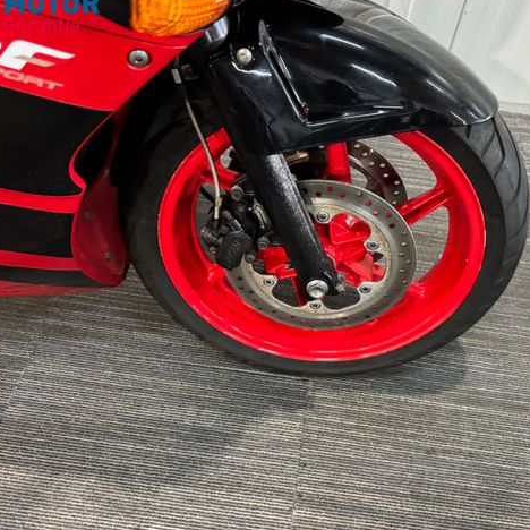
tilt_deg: -61.6
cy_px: 259
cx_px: 318
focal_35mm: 29
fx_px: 502
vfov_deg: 55.6
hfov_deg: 55.2
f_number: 1.78
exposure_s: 1/33
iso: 800
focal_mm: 6.76
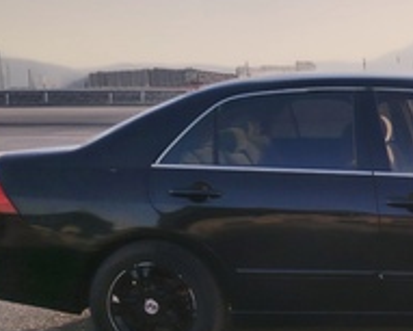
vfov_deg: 27.1
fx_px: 685
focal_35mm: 56
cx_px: 431
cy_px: 181
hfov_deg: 30.7
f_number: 1.75
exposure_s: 1/1012
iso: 101
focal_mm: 5.25
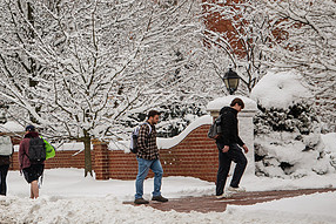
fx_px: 2839
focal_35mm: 304
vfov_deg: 4.5
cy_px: 15
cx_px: 23
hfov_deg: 6.8
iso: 125
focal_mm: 150
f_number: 3.5
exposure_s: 1/640
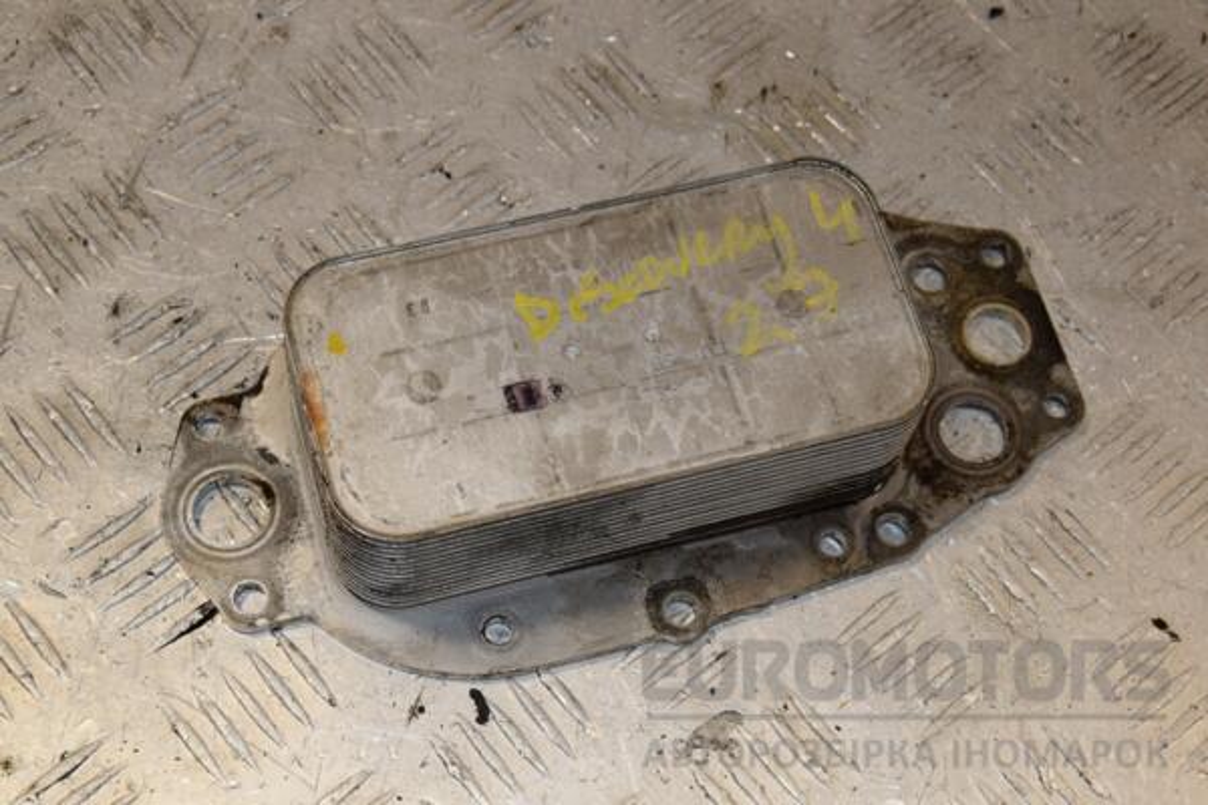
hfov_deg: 29.9
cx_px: 604
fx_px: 2265
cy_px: 402
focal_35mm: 68
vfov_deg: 20.2
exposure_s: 1/200
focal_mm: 45
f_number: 9
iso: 800
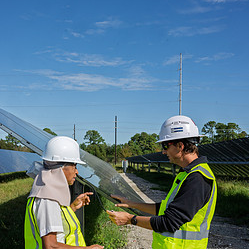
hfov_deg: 39.1
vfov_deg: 38.3
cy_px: 182
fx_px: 350
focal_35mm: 43
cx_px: 110
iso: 200
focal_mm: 28
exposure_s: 1/320
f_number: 16
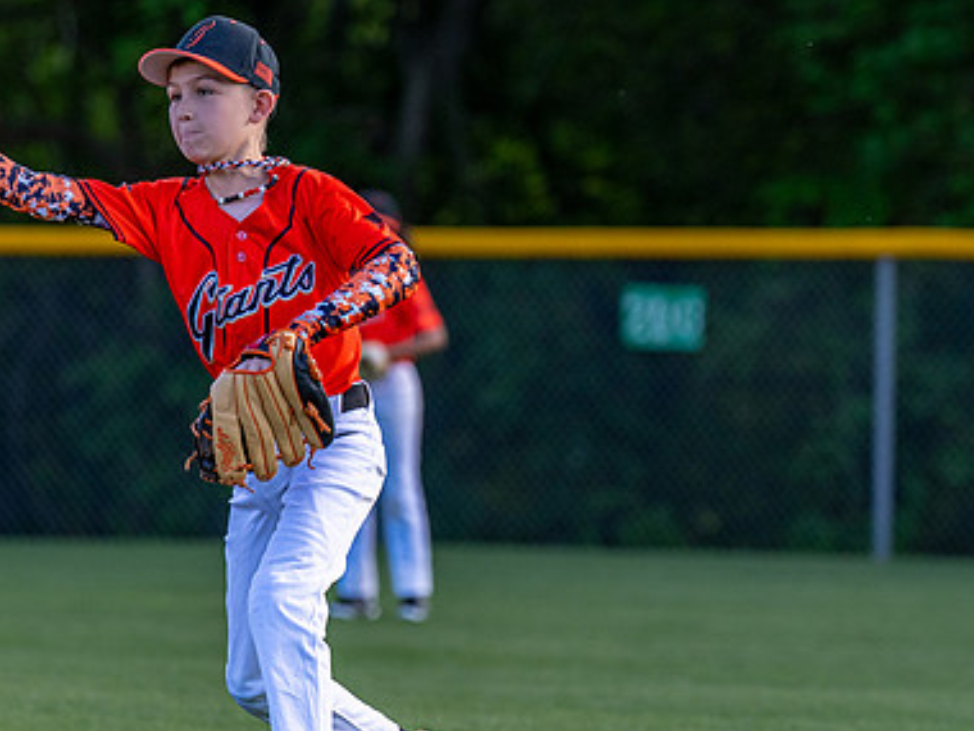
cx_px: 419
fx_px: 10270
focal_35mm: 365
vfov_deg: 4.1
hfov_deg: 5.4
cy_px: 350
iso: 250
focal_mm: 127
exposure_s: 1/1600
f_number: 2.8
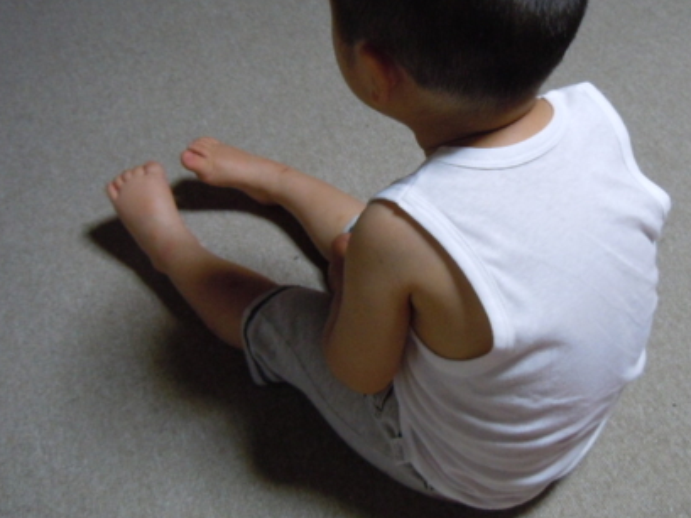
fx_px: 879
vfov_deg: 32.7
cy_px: 184
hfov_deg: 42.5
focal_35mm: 44
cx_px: 448
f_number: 3.5
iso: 400
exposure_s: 1/25
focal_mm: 5.4
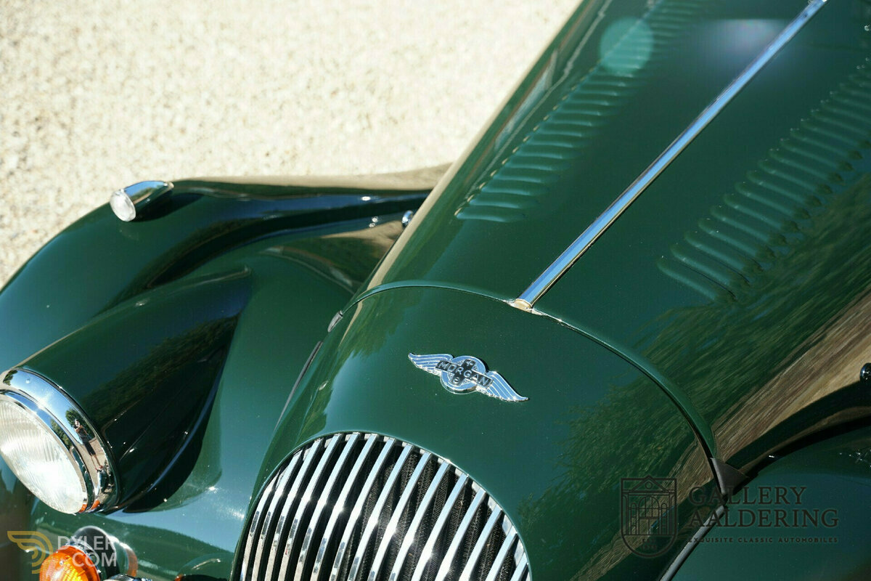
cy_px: 290
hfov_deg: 46.3
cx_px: 436
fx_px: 1019
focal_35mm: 42
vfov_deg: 31.8
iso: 125
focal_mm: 42.1
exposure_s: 1/160
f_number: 4
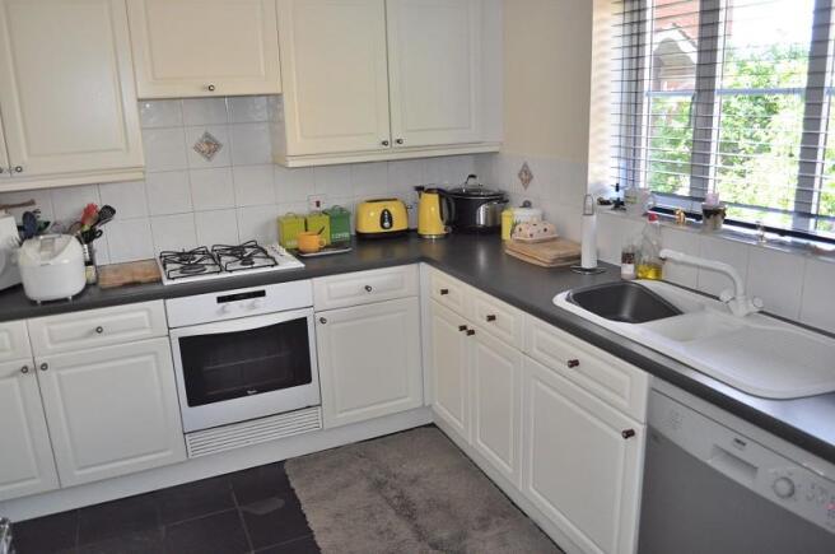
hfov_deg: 67.5
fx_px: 625
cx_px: 418
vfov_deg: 47.8
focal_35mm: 27
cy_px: 277
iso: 720
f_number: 3.5
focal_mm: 18
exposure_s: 1/125
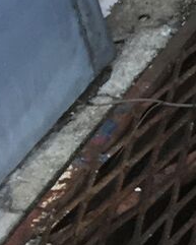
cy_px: -263
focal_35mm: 235
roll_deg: +2.0
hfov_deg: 5.8
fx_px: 1703
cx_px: 722
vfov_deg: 7.8
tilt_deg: -27.7
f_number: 2.2
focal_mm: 4.15
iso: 25
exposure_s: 1/135
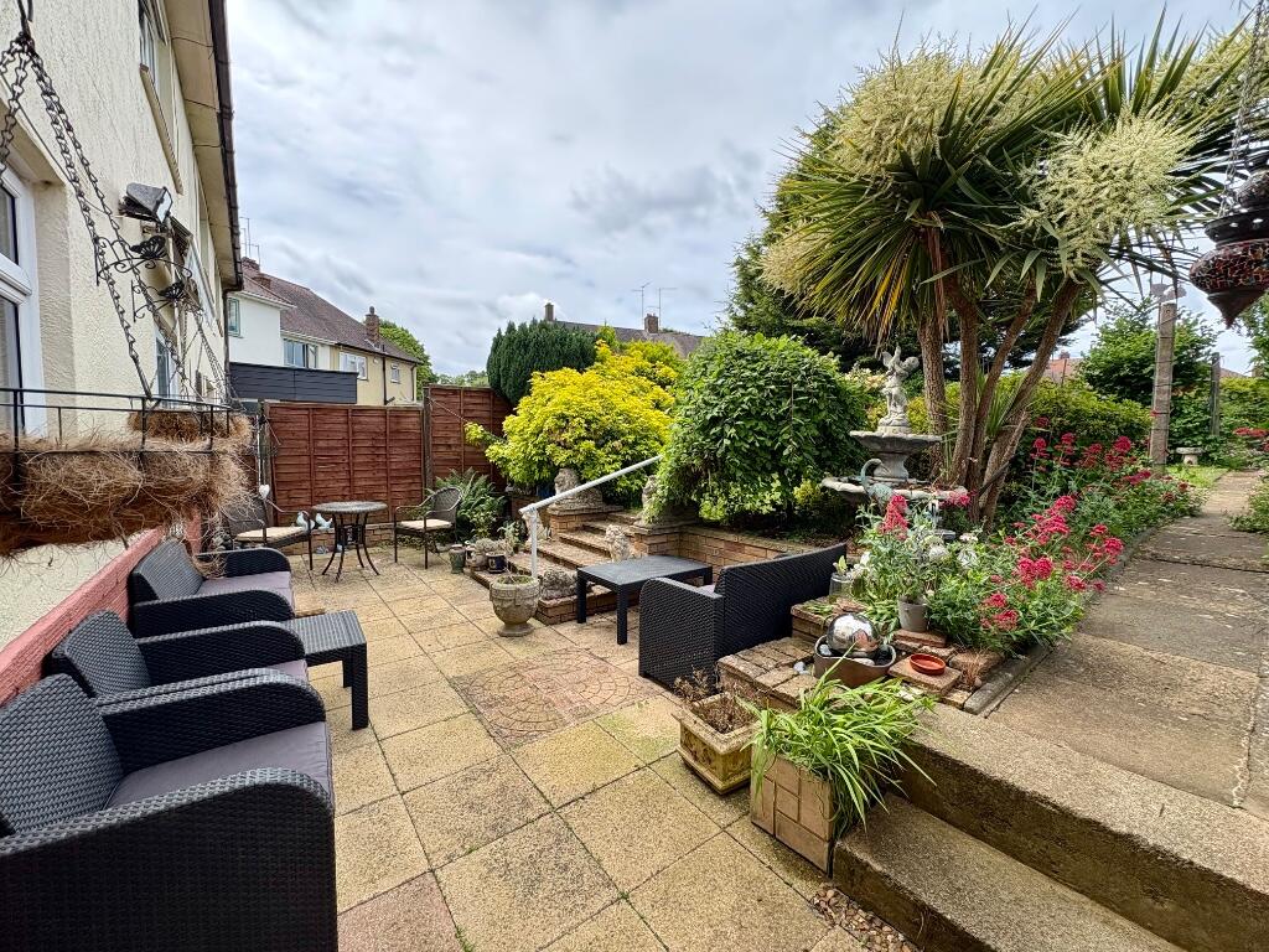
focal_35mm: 14
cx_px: 634
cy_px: 476
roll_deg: +0.1
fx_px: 513
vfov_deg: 85.7
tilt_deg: -1.9
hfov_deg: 102.1
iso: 64
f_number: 2.2
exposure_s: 1/693
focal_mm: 2.22
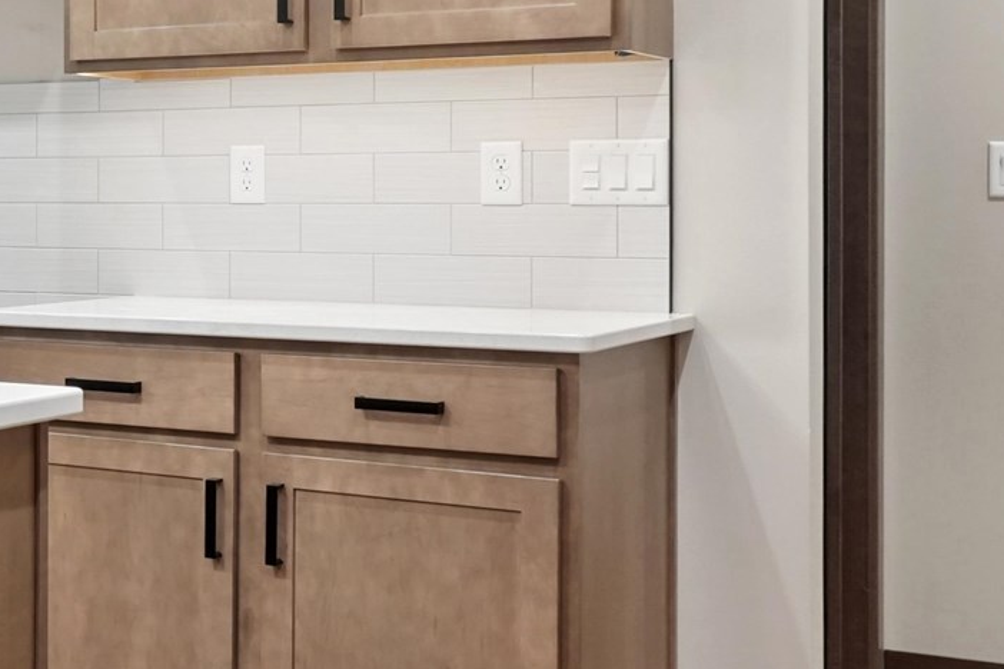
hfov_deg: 24.6
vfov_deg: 19.3
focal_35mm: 70
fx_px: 1952
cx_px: -349
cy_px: 182
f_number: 10
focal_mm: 16
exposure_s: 1/20
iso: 800
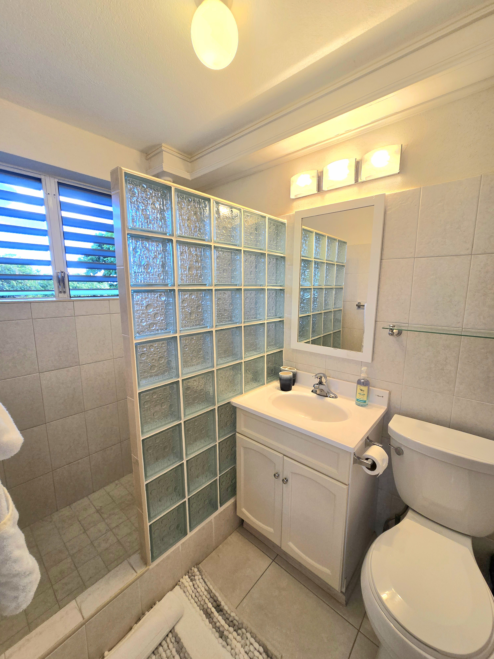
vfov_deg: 106.2
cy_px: 330
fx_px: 247
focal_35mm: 13
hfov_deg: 89.9
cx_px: 247
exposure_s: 1/101
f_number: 2.2
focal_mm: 2.2
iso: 64
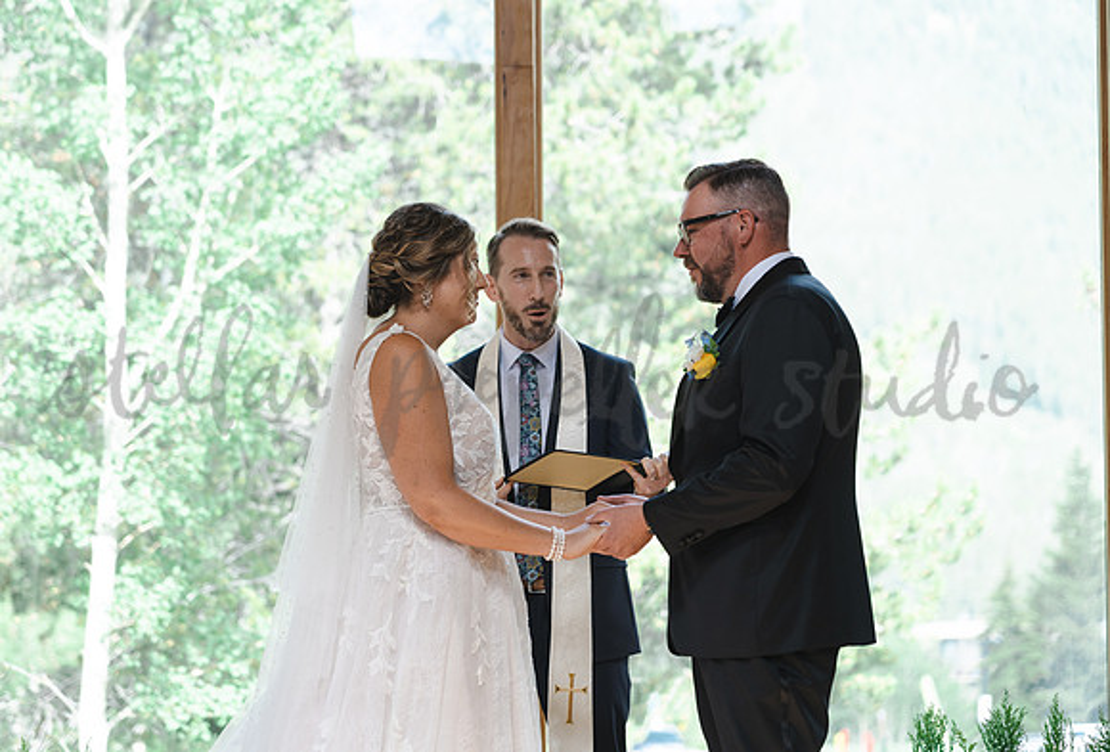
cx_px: 509
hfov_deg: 17.9
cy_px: 353
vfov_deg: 12.2
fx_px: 3514
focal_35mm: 113
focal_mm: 105
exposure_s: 1/200
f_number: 4
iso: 500
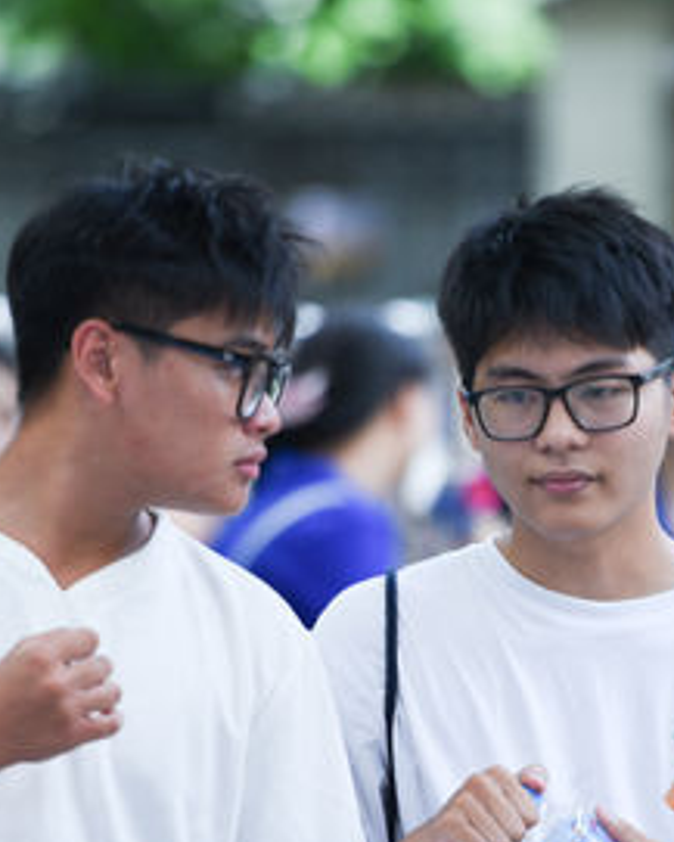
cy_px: 528
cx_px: 491
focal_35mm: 374
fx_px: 9320
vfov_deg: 5.2
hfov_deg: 4.1
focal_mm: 200
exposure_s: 1/400
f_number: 2.8
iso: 160
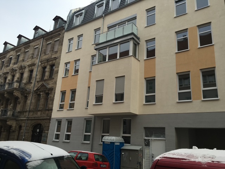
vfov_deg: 48.2
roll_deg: -5.0
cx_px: 112
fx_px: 188
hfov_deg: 61.7
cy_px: 84
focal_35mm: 29
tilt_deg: +17.9
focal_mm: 4.15
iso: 25
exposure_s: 1/561
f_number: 2.2
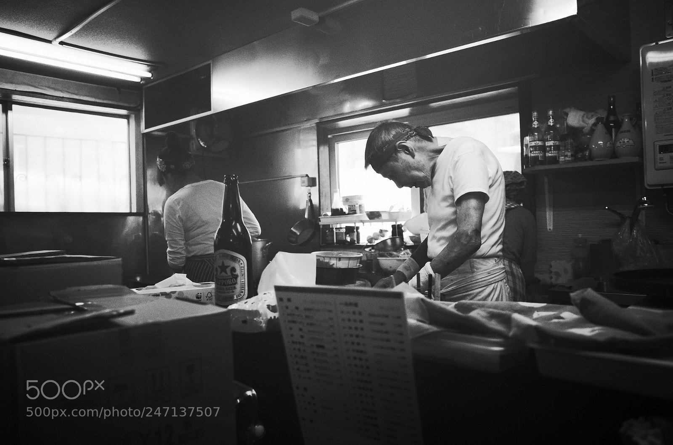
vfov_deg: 46.2
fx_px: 522
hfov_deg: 65.6
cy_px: 222
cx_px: 336
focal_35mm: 28
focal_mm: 18.3
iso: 500
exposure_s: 1/200
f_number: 2.8
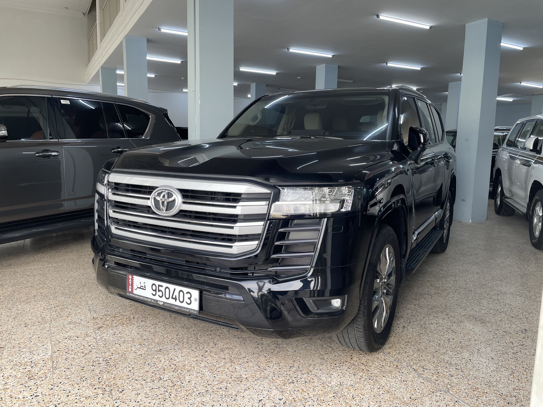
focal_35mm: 26
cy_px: 204
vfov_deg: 53.1
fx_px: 408
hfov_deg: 67.3
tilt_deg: -8.4
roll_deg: -1.7
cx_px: 272
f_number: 1.6
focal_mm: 4.2
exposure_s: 1/152
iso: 32
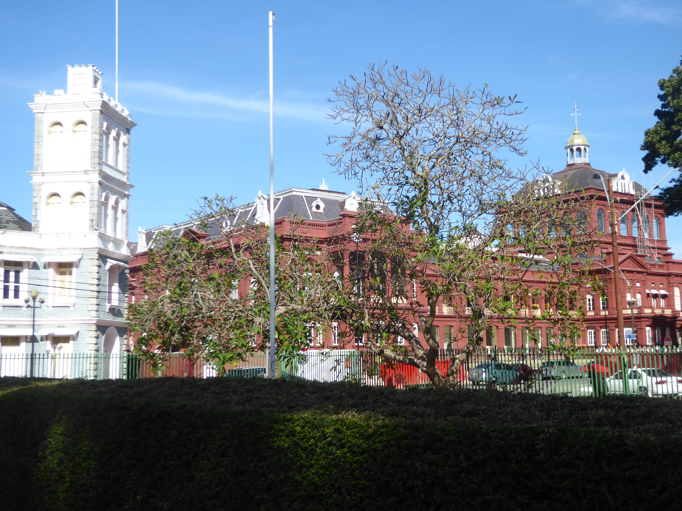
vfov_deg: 34.3
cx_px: 341
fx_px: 827
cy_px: 256
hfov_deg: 44.8
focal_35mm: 42
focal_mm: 7.2
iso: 80
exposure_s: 1/500
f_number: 3.8
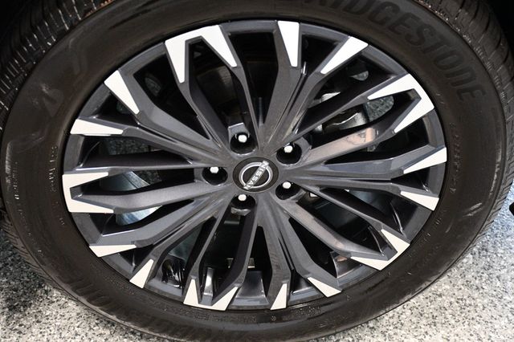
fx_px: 899
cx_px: 257
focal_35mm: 63
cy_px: 171
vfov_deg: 21.5
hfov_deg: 31.9
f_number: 4.5
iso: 4000
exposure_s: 1/60
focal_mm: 42
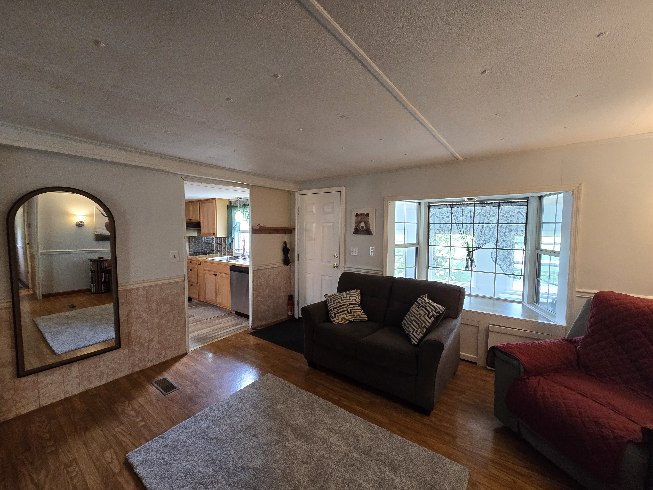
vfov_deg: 89.9
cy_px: 245
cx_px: 326
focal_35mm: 13
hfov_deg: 106.2
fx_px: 245
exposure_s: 1/60
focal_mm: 2.2
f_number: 2.2
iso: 500
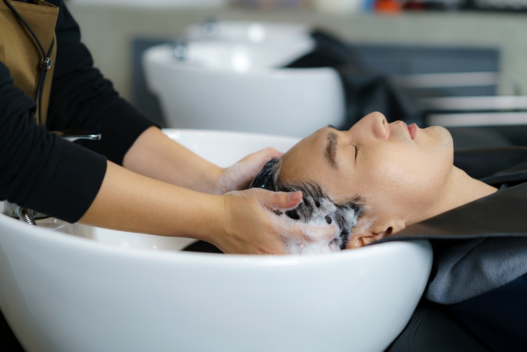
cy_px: 176
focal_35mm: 55
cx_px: 264
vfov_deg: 24.6
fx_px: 805
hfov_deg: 36.2
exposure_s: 1/250
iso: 320
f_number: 2.2
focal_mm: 55
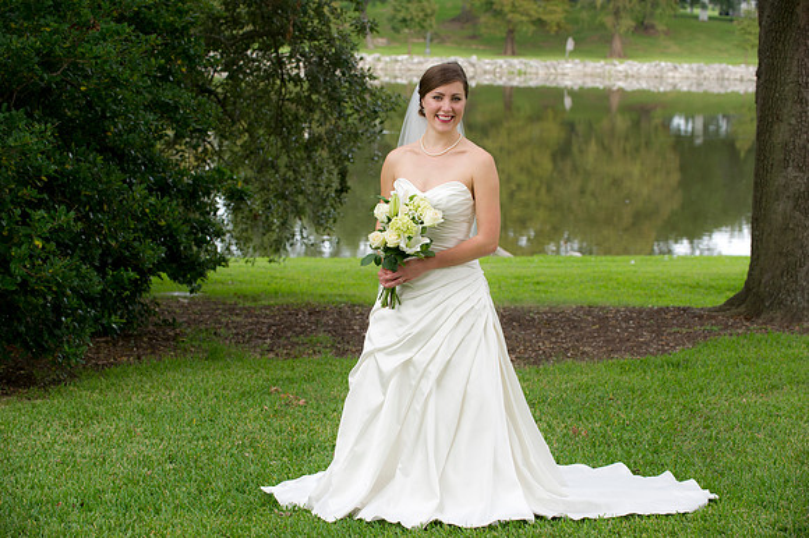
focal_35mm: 98
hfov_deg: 20.8
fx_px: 2201
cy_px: 269
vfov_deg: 13.9
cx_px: 404
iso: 320
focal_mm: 98
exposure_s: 1/125
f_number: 5.6
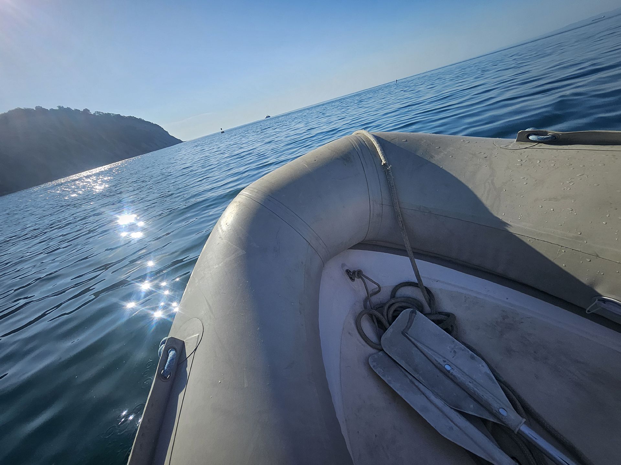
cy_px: 232
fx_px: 233
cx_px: 310
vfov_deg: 89.9
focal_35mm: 13
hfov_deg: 106.2
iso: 32
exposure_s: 1/1775
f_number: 2.2
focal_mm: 1.74
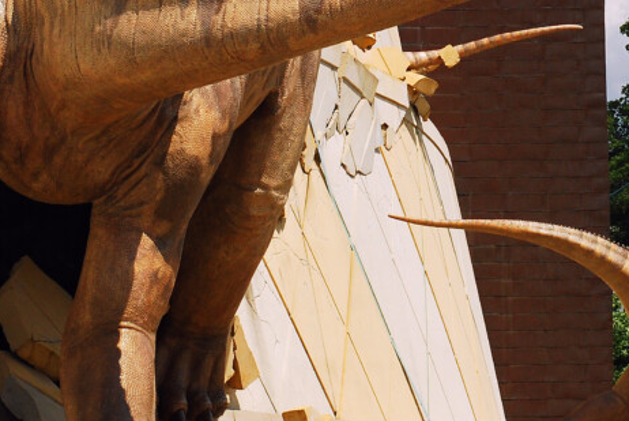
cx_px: 455
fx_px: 2588
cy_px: 185
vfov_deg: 9.3
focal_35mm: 148
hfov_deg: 13.8
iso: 250
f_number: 8
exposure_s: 1/400
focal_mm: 38
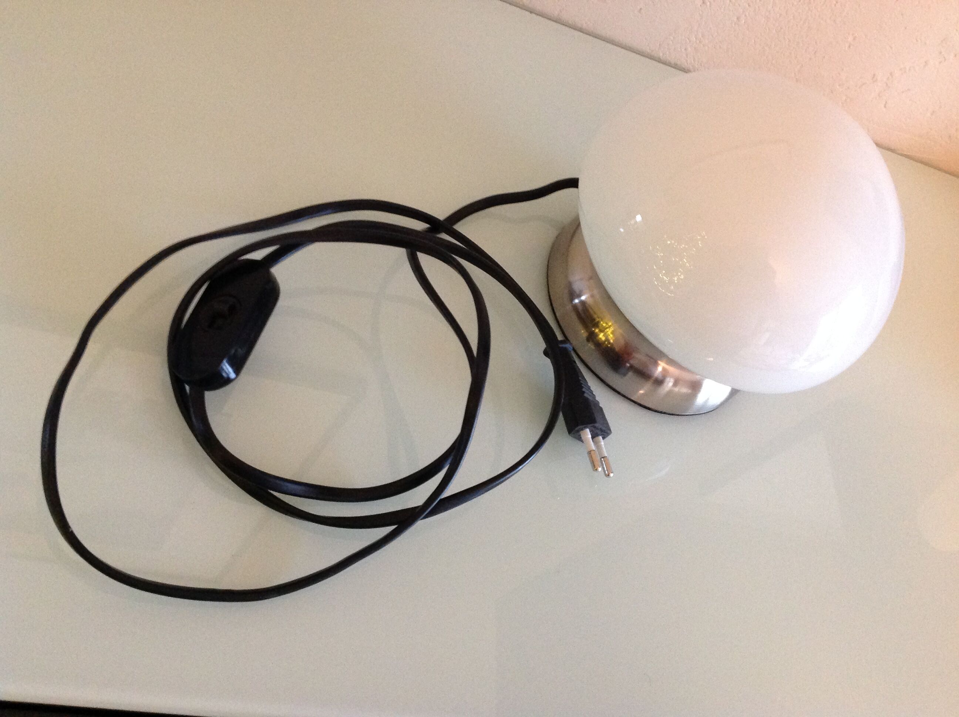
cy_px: 358
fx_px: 968
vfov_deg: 40.6
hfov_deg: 52.7
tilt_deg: -51.8
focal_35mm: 35
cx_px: 480
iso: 320
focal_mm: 4.28
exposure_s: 1/17
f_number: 2.4
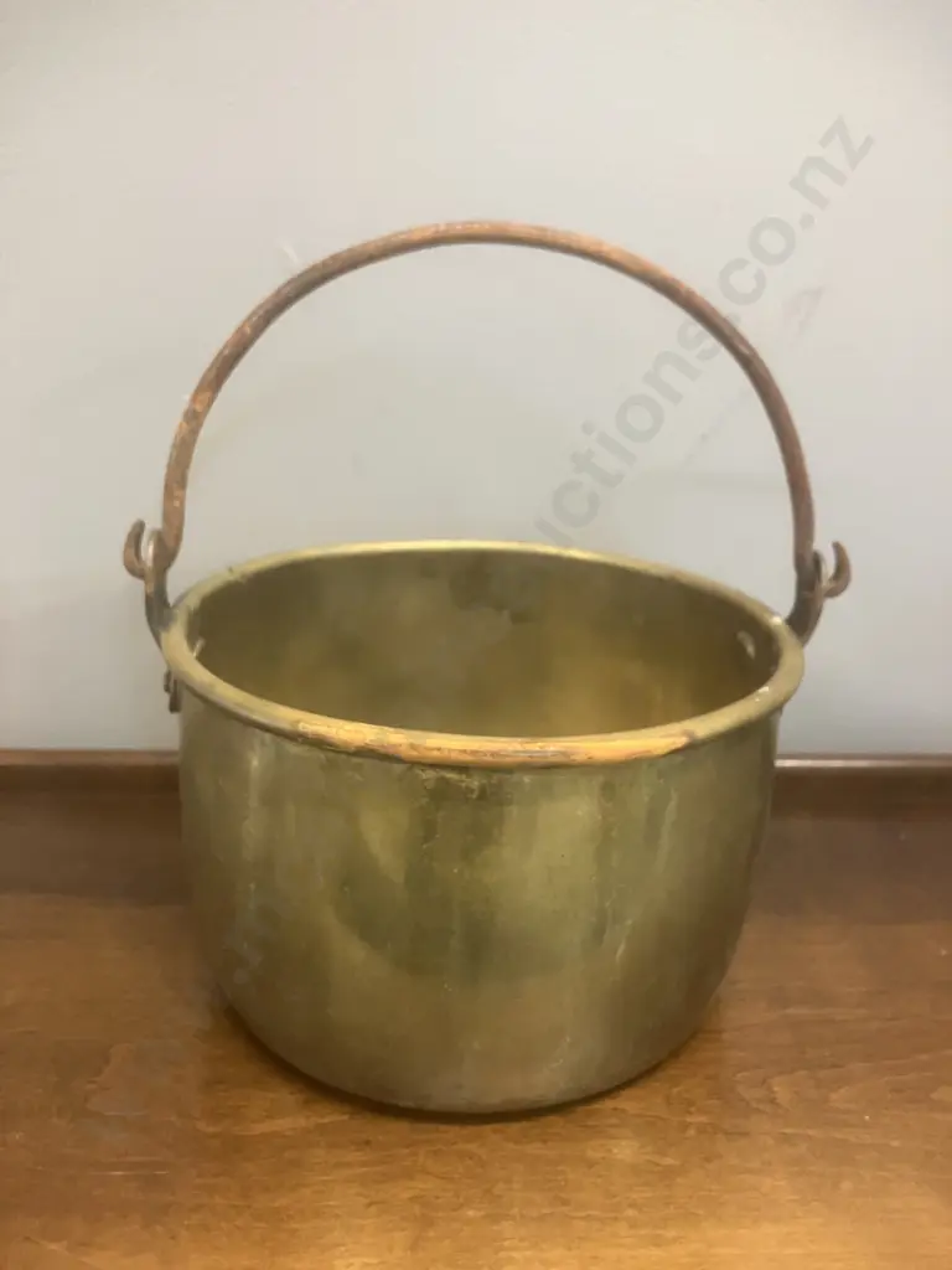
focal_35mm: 28
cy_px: 635
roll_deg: -3.0
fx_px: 1027
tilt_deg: -17.7
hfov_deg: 49.7
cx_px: 476
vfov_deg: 63.4
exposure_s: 1/33
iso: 250
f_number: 1.8
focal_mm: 3.99
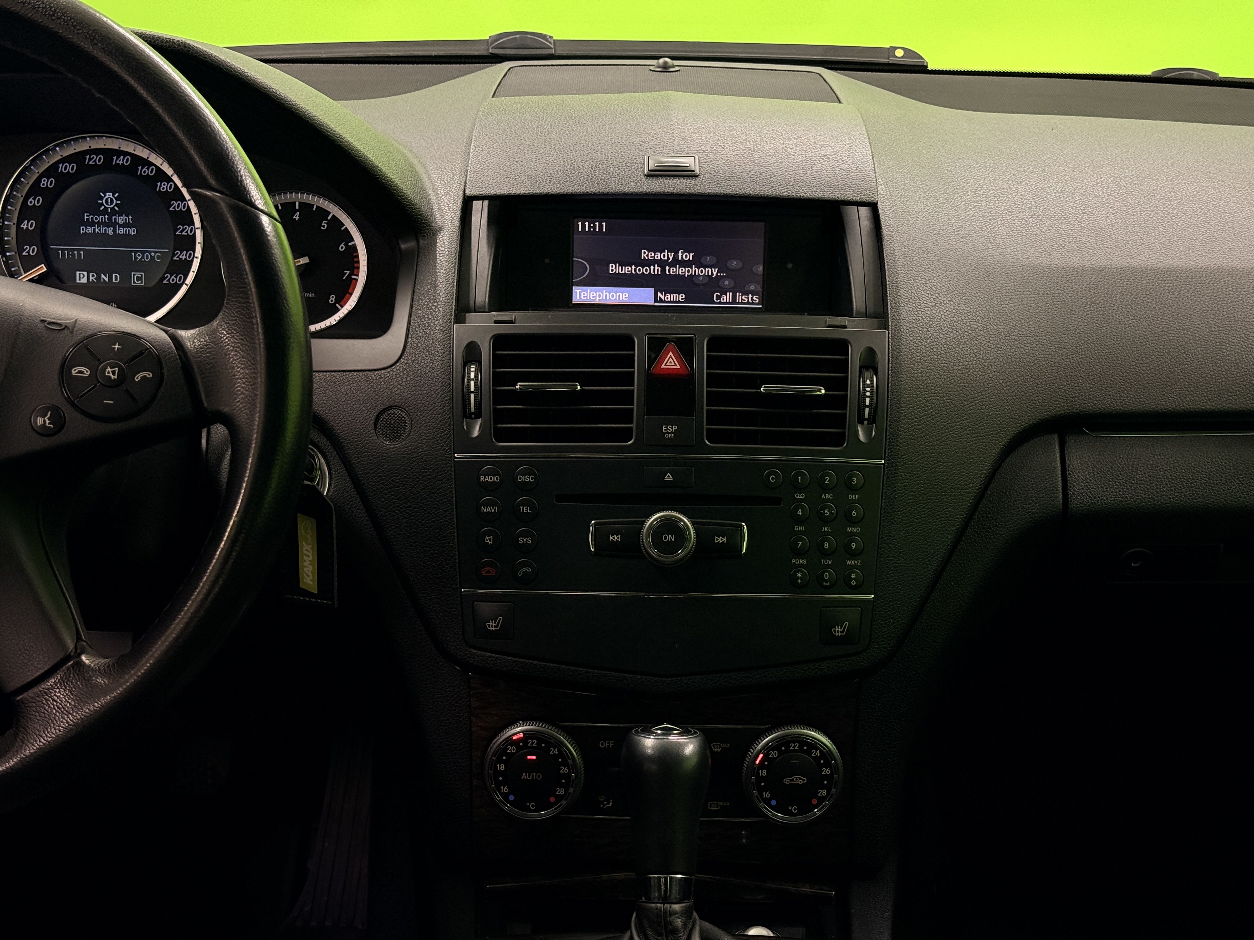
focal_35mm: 48
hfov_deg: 39.7
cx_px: 627
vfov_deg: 30.3
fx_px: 1739
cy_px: 470
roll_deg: -1.3
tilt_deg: -18.8
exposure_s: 1/50
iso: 250
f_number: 1.78
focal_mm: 6.76
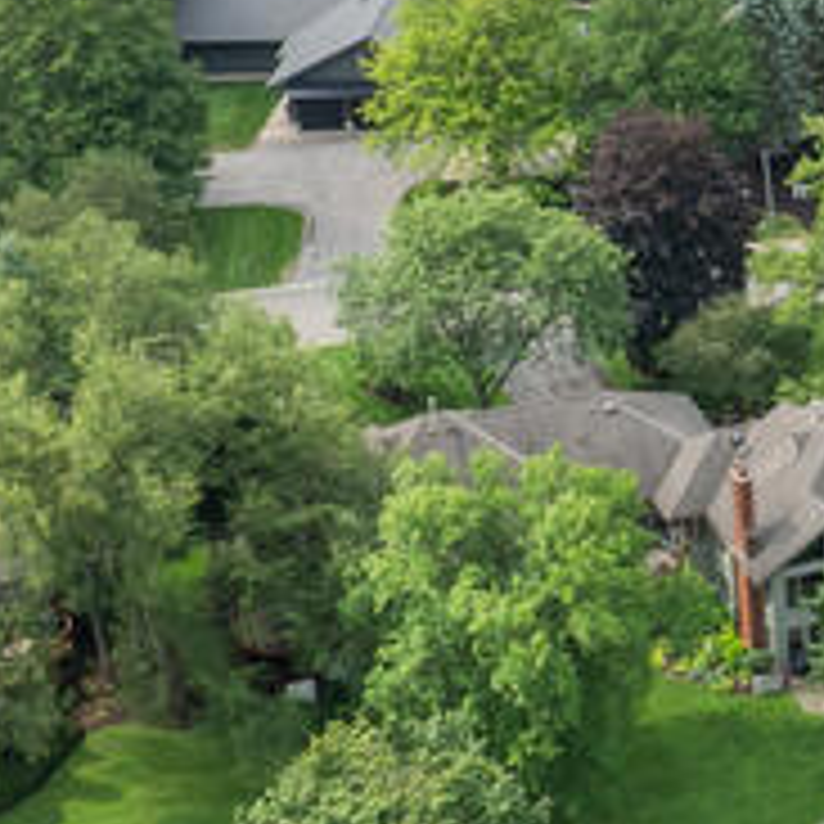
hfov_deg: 11.7
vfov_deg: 12.4
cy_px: 7
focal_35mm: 139
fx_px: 3743
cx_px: 1418
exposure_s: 1/120
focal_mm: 12.29
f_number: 8
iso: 100
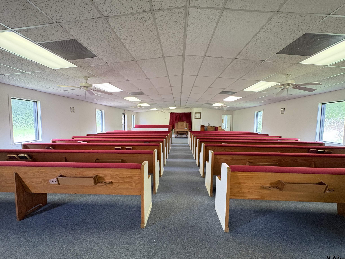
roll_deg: +0.6
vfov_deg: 85.7
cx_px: 172
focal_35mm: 14
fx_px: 140
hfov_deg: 102.1
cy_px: 130
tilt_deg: -2.3
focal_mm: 2.22
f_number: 2.2
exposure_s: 1/60
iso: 400
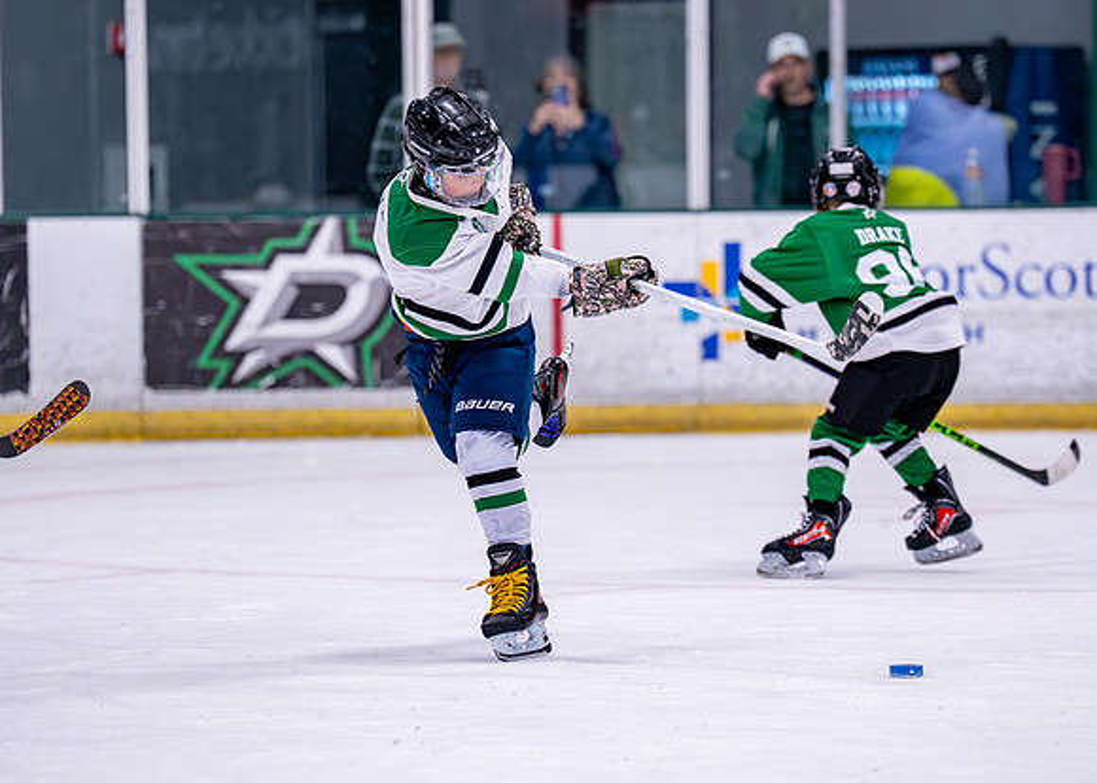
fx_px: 6762
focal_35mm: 217
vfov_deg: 6.6
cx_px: 606
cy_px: 374
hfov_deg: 9.3
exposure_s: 1/1250
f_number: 2.8
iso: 2500
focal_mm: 152
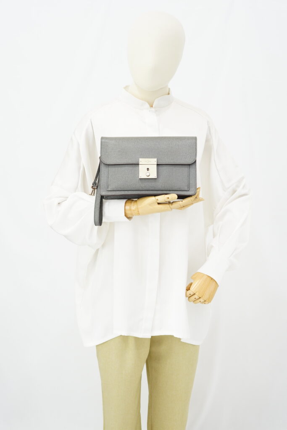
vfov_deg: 39.6
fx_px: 598
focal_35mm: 50
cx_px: 144
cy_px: 215
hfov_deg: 27.0
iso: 640
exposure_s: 1/8
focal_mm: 50
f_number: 6.3
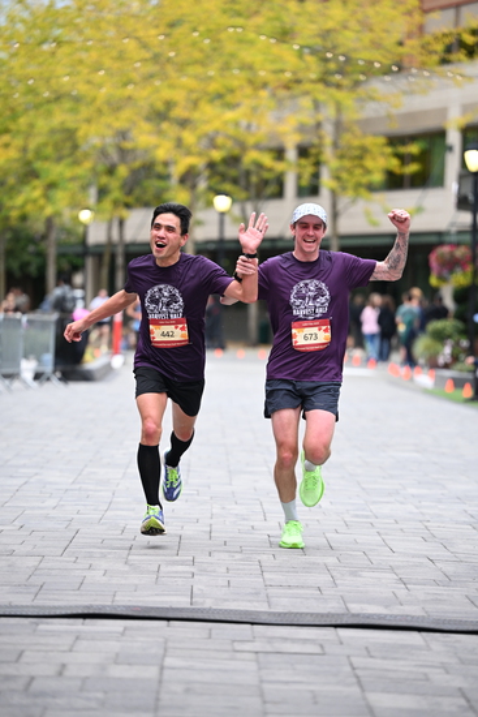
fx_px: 2687
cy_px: 358
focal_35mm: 135
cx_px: 239
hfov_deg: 10.2
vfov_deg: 15.2
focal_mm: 135
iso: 1250
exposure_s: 1/1250
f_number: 2.8
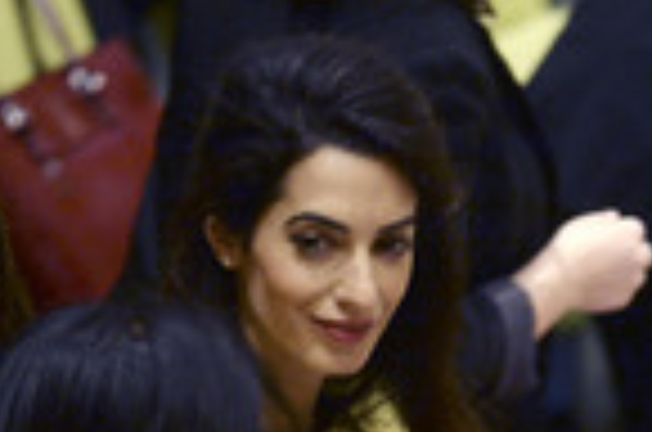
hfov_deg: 3.3
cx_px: 414
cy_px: 585
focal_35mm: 622
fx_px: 11240
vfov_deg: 2.2
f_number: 2.8
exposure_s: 1/125
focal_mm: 200
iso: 2000
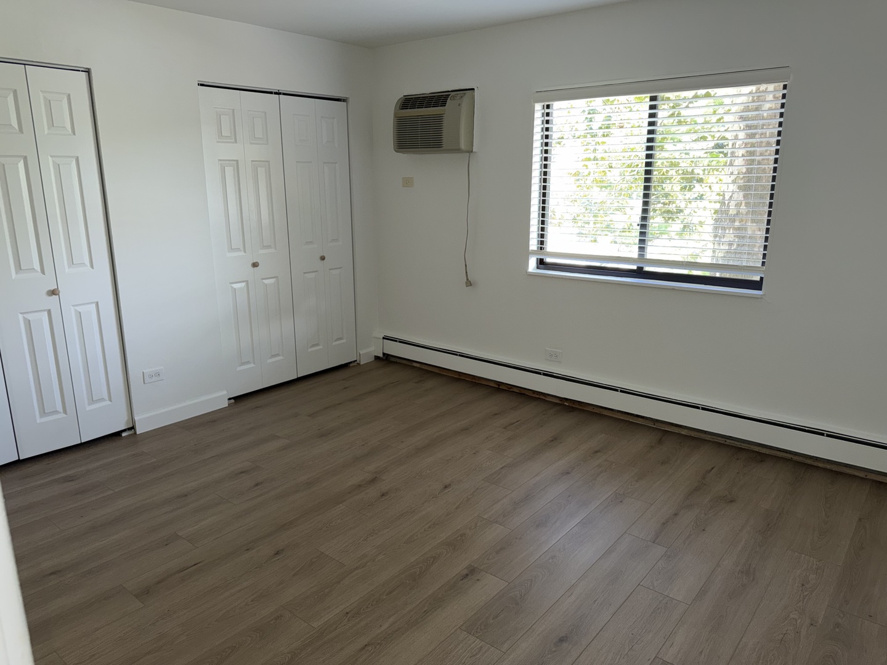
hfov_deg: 71.6
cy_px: 332
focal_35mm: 24
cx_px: 444
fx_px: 615
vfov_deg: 56.8
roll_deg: +0.6
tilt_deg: -13.9
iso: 80
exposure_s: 1/39
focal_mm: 6.76
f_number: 1.78
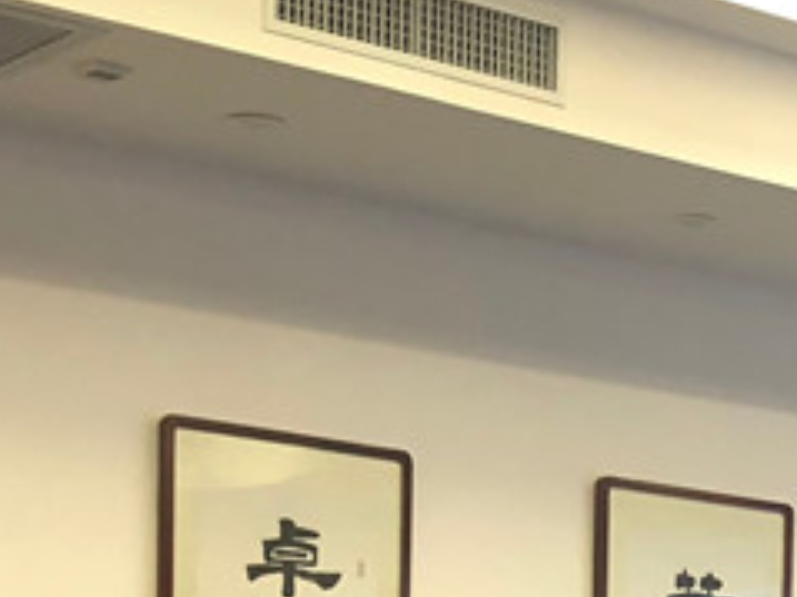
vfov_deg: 12.0
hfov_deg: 16.5
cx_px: 767
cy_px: 934
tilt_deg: -2.1
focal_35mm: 117
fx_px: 2692
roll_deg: -1.0
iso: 80
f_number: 1.8
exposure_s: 1/17
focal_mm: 3.99
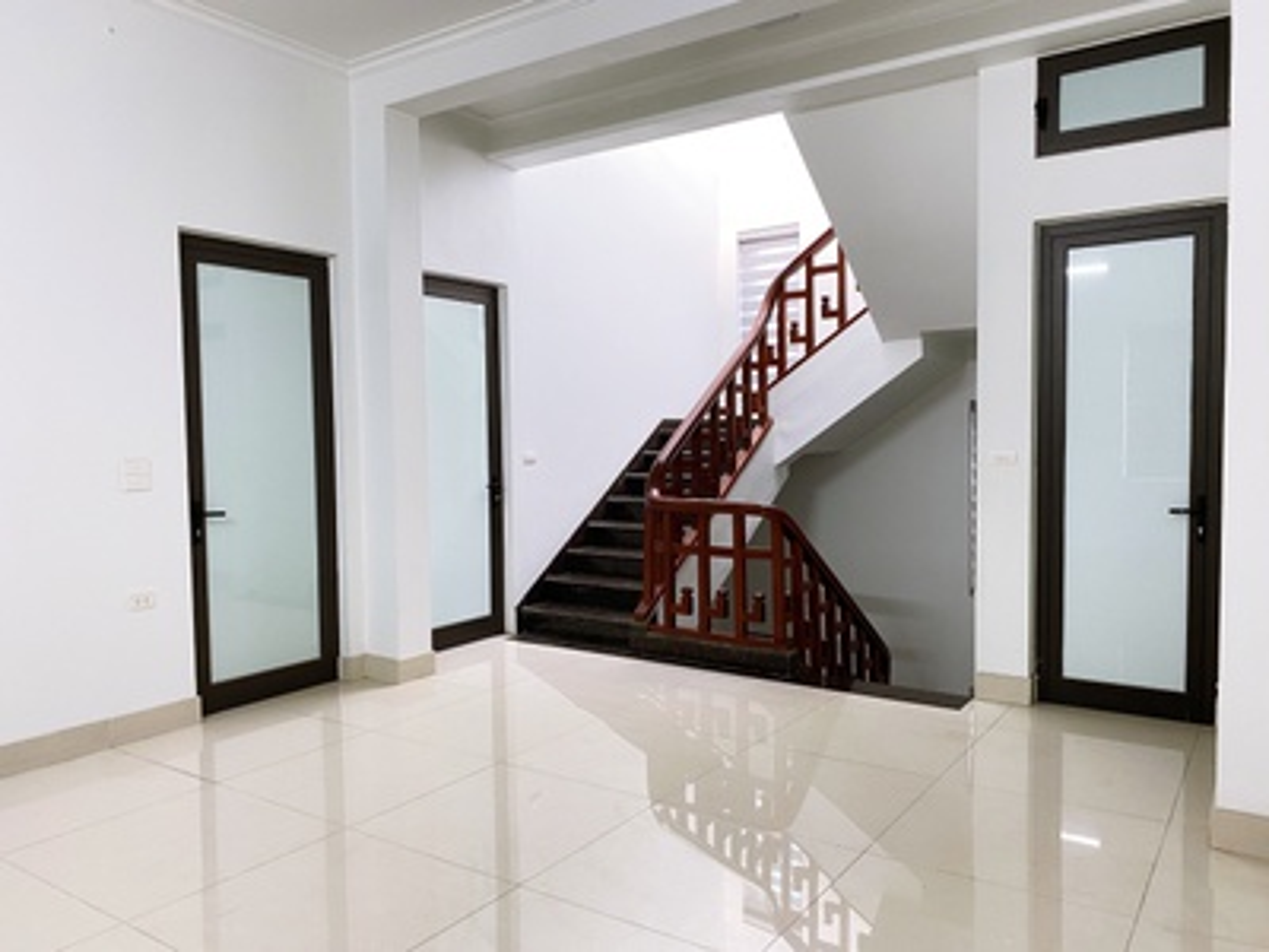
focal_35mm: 26
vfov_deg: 53.1
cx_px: 634
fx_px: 953
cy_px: 476
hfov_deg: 67.3
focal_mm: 4.25
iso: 100
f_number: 1.8
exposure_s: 1/50
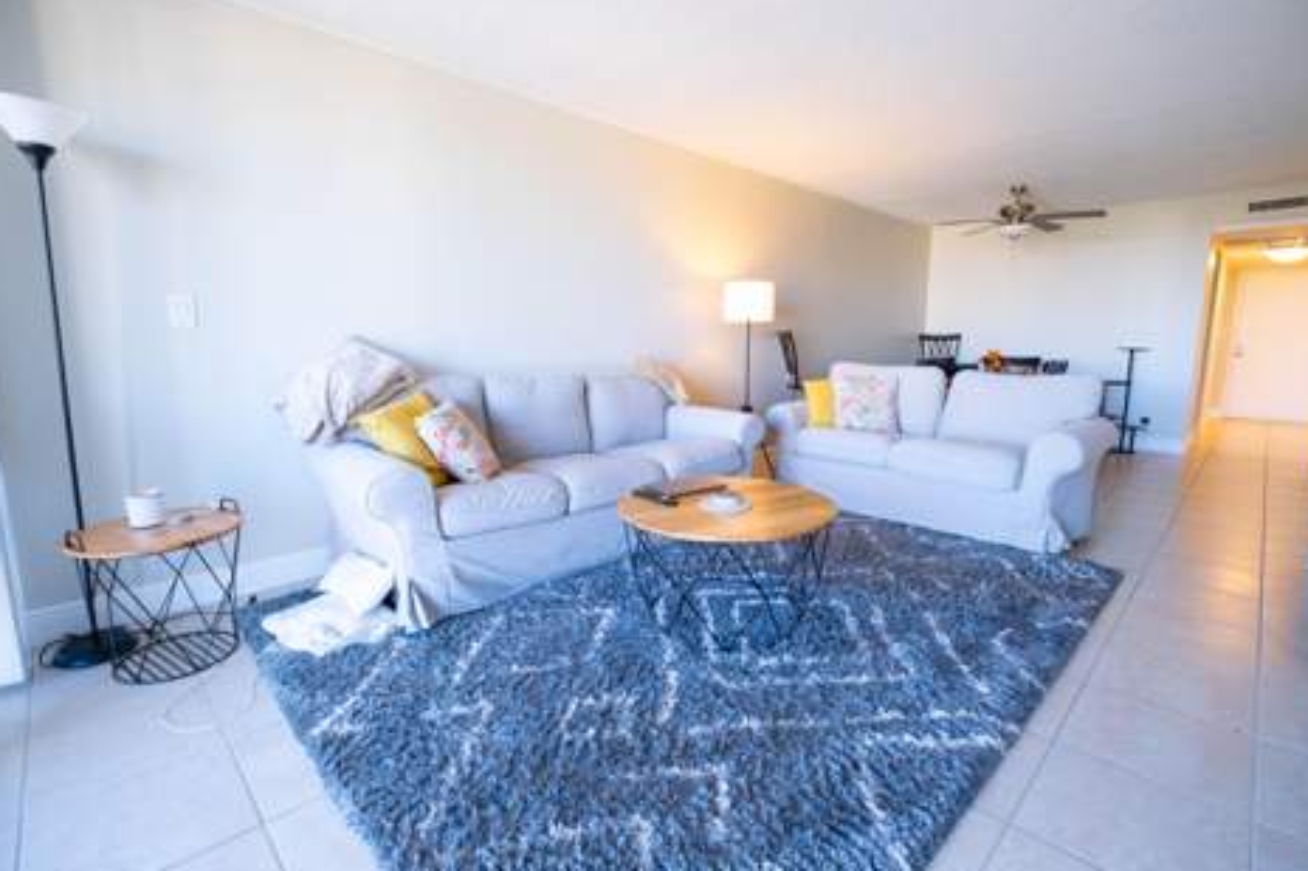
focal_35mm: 17
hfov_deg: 93.3
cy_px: 438
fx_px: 617
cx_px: 662
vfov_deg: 70.4
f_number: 4
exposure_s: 1/125
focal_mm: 10.5
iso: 1250
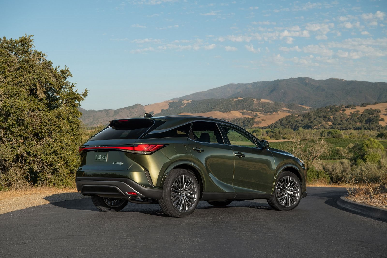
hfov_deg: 34.5
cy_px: 129
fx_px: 624
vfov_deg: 23.4
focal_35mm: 58
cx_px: 194
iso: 200
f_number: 8
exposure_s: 1/50
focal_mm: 58
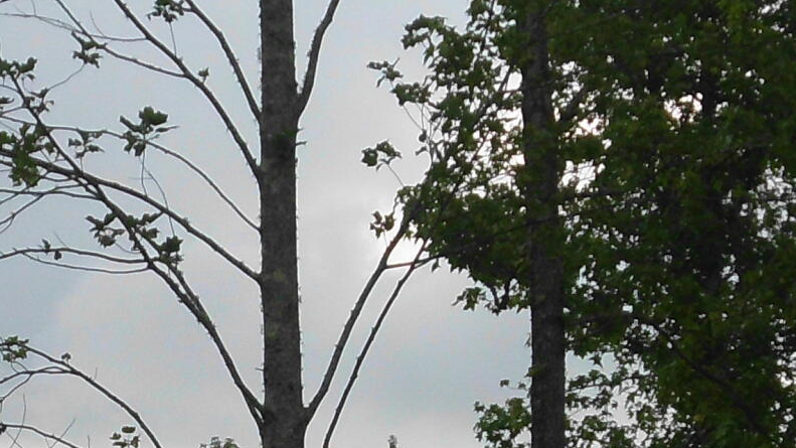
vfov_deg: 6.5
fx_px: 3926
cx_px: 156
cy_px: 546
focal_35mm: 186
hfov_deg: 11.5
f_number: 9.3
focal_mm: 8.08
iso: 100
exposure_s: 1/234
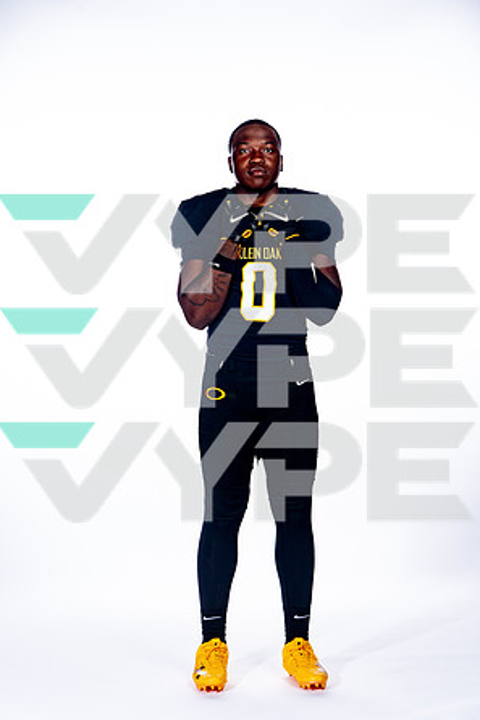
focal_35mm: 89
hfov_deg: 15.4
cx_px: 239
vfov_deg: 22.9
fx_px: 1778
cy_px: 359
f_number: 8
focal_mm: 88
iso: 400
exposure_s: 1/250
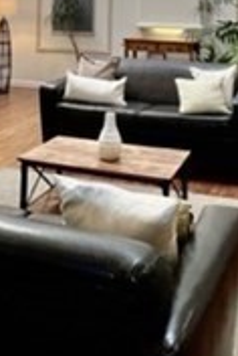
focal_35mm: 46
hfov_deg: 29.3
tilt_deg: +2.9
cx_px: 135
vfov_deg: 36.4
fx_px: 454
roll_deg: -1.6
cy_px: -32
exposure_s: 1/120
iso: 80
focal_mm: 1.57
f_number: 1.8
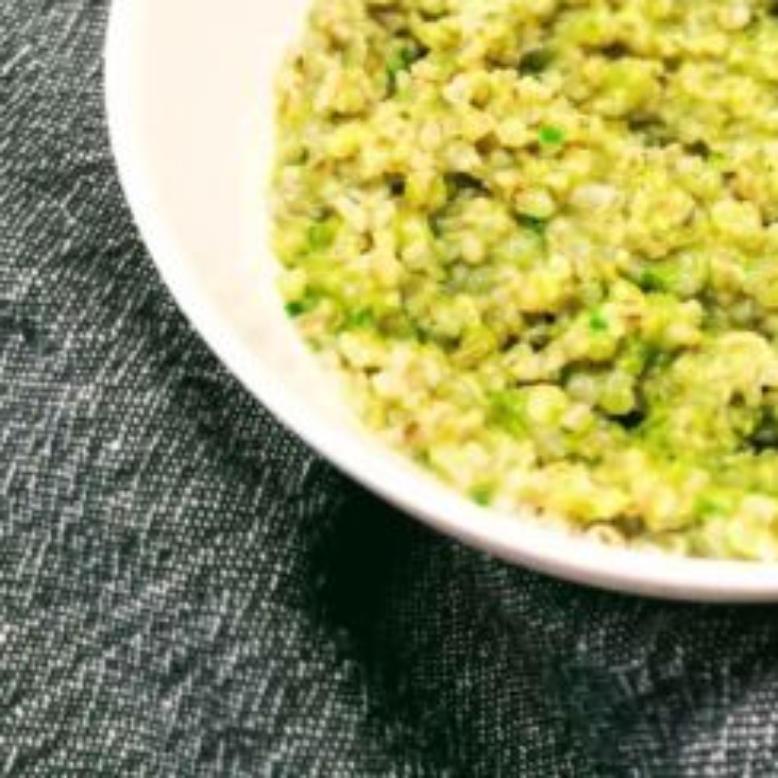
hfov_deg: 33.2
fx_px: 1246
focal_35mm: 49
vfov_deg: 33.9
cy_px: 187
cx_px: 673
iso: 80
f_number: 4
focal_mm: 3.95
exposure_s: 1/50
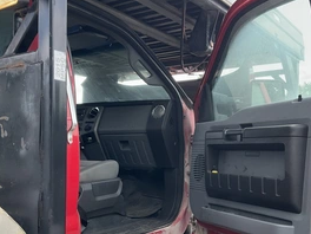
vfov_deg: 32.7
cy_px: 148
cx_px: 157
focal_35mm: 44
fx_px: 395
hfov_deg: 42.9
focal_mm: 3
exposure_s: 1/246
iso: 25
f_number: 1.8
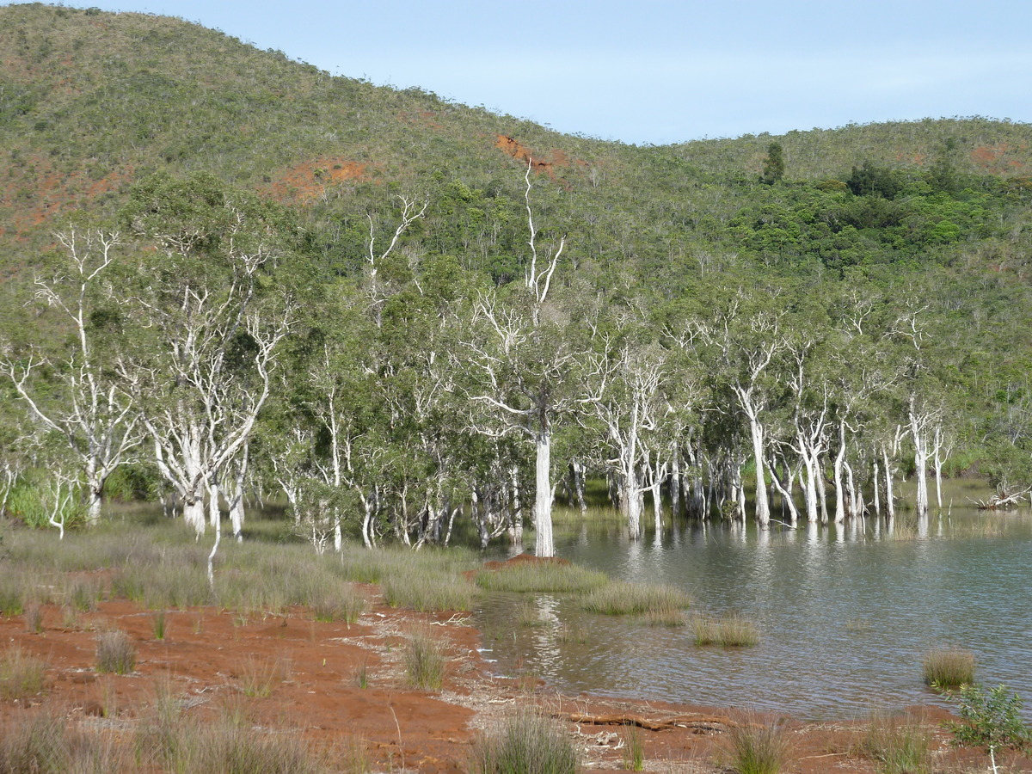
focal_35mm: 72
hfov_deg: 27.0
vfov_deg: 20.4
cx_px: 516
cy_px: 387
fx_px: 2147
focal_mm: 11.9
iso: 80
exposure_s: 1/320
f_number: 4.1
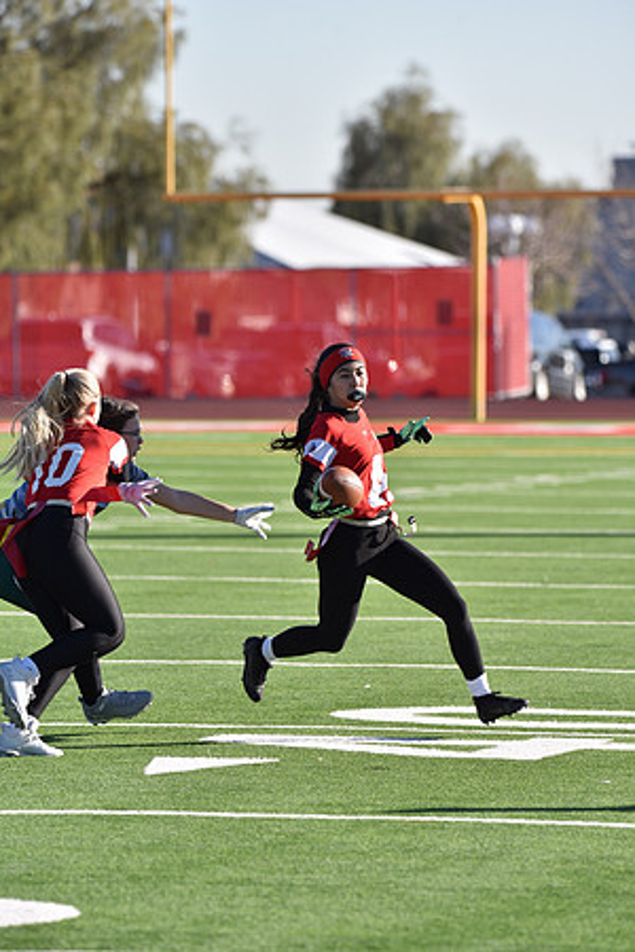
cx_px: 318
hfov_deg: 4.9
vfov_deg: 7.4
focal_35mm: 280
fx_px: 7408
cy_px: 476
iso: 320
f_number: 5.6
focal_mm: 280
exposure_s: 1/1000
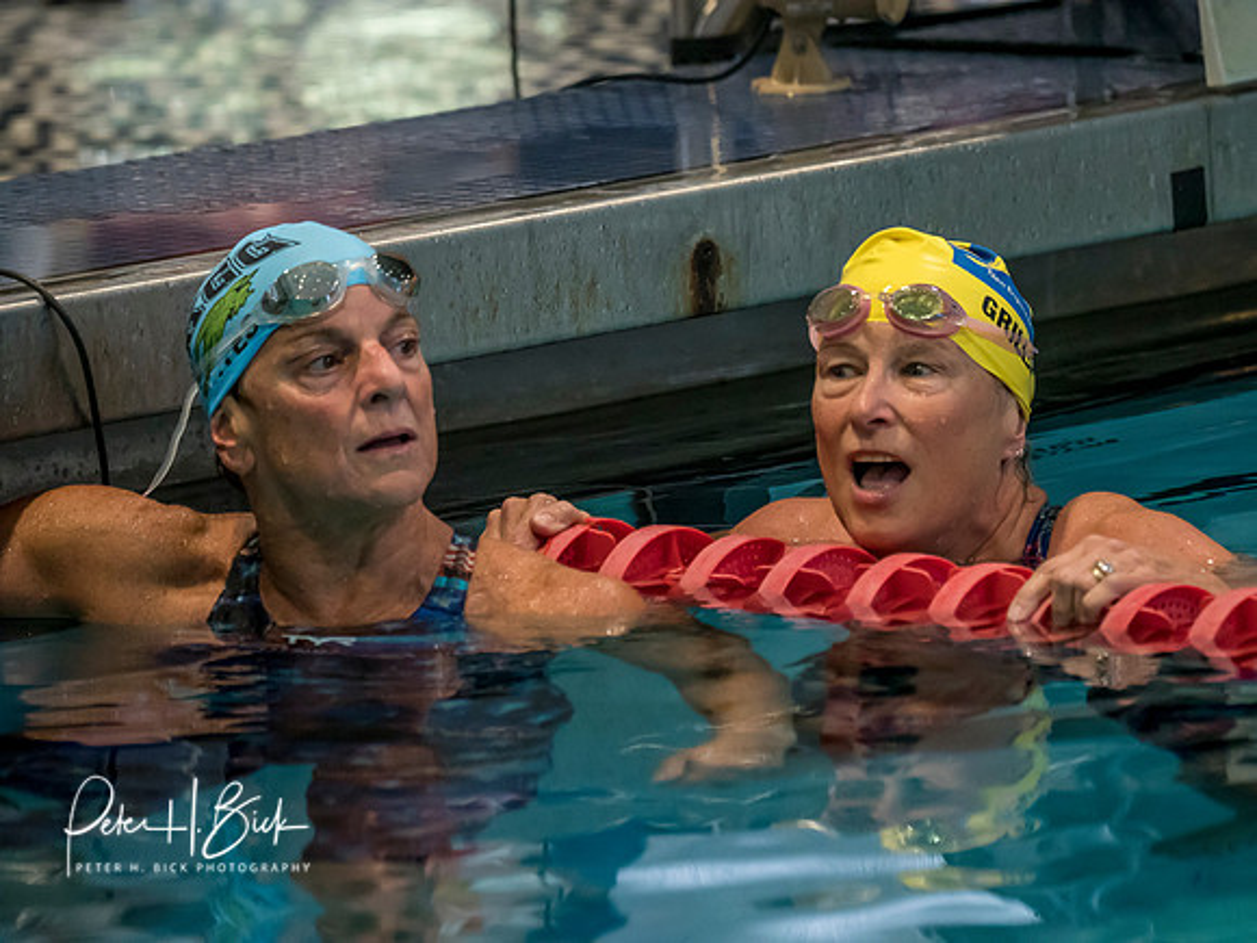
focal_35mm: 401
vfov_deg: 3.7
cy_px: 472
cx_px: 628
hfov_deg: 4.9
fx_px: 14561
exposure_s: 1/1000
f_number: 2.8
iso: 3200
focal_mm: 200
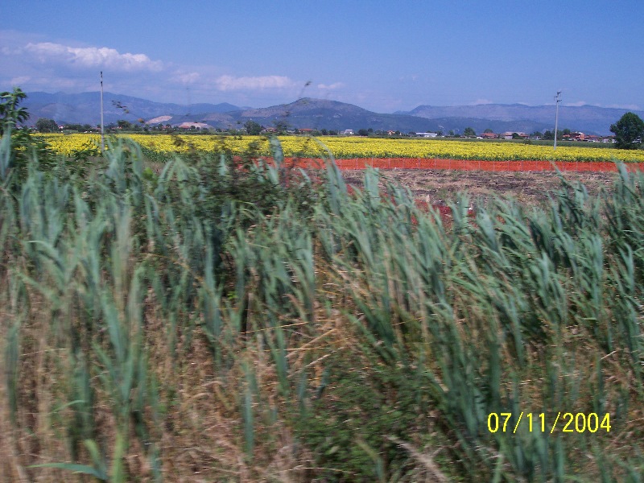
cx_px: 322
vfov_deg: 37.7
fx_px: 707
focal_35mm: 38
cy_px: 242
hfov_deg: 49.0
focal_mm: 8
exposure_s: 1/1000
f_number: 4.8
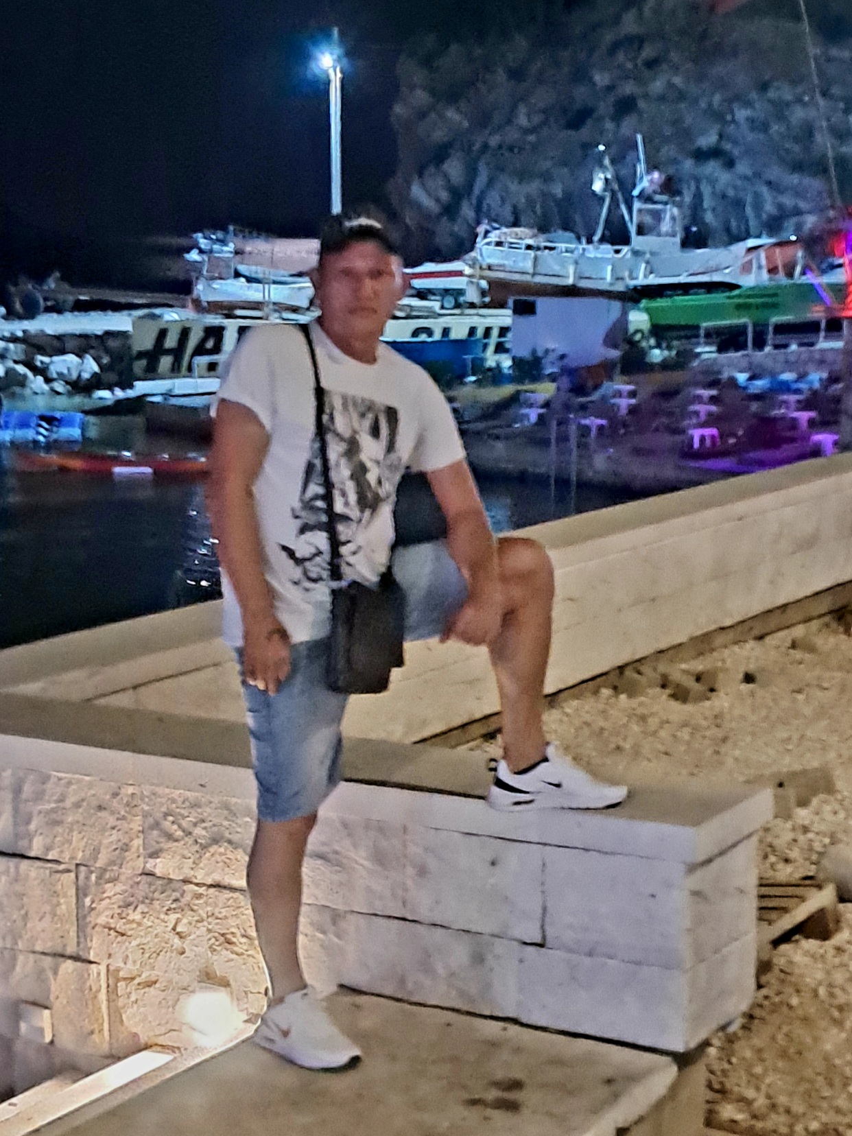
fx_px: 886
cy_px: 568
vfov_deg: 65.3
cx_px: 426
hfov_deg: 51.4
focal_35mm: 27
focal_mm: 4
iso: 2000
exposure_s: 1/17
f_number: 1.8
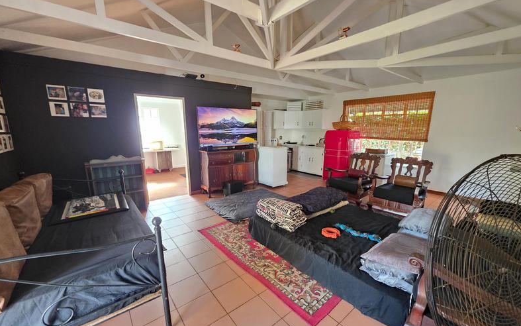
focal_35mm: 14
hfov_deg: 105.3
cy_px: 172
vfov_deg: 78.6
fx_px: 199
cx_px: 263
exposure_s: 1/24
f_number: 1.9
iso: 1000
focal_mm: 2.2
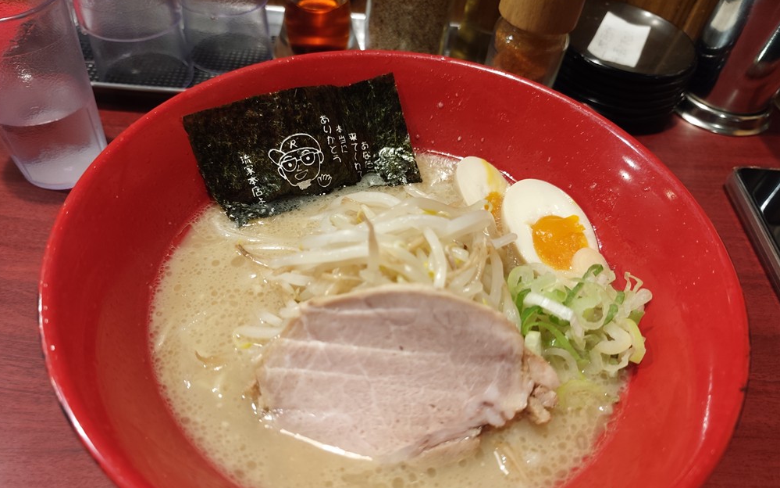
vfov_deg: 49.0
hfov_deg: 72.5
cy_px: 292
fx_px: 531
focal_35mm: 25
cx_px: 382
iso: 1250
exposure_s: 1/30
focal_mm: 6.07
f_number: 1.7
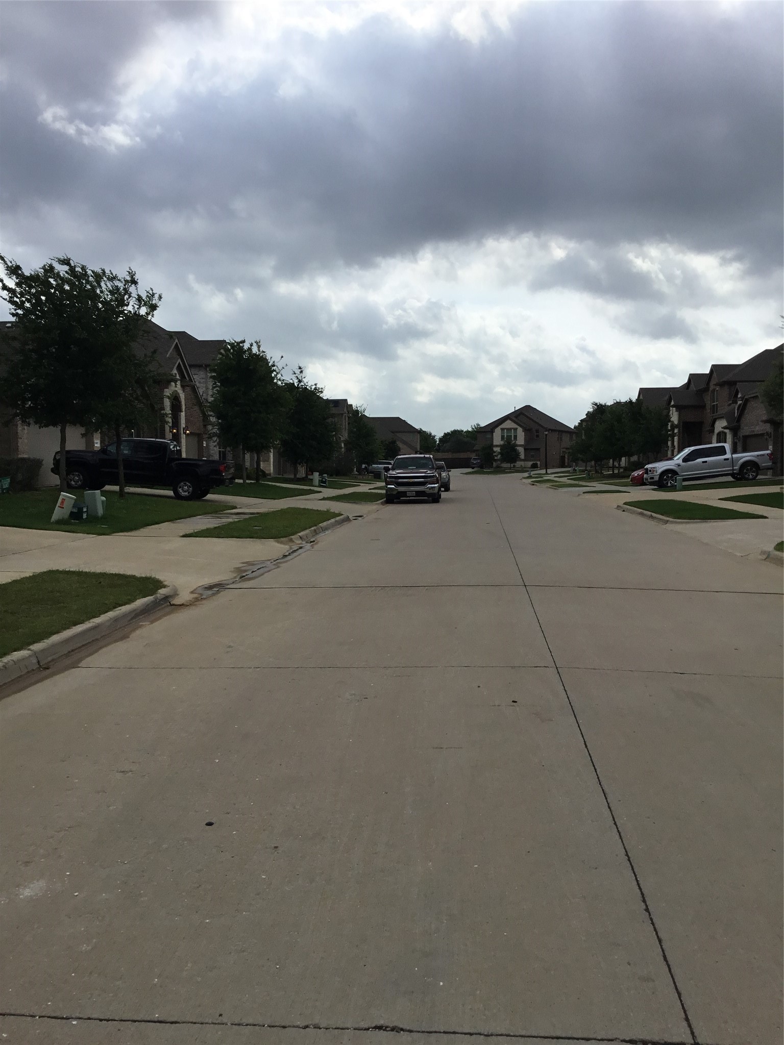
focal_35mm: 31
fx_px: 936
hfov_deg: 45.4
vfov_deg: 58.4
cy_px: 522
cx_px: 392
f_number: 2.4
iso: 25
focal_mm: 3.3
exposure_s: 1/2203
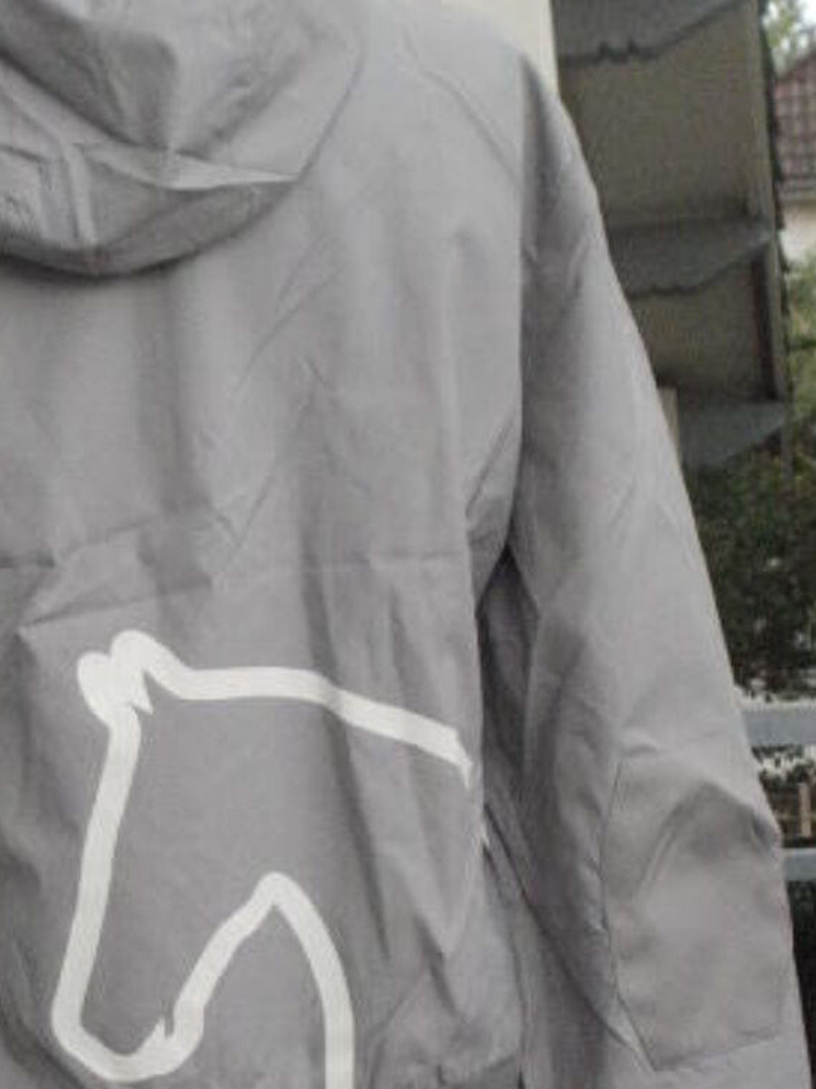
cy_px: 667
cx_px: 156
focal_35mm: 77
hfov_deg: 18.9
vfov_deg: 25.3
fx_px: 2422
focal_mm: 7.7
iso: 800
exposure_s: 1/160
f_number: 4
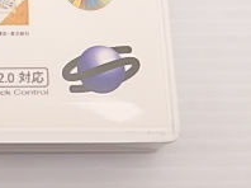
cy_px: -114
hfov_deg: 17.4
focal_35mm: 110
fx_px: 797
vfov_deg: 12.6
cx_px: -16
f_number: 3.8
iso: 200
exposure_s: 1/160
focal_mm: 6.1
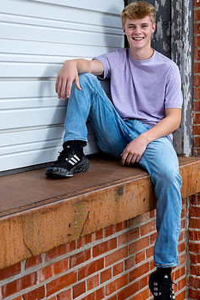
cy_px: 152
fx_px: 483
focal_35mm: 58
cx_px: 93
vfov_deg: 34.5
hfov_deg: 23.4
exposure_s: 1/160
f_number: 6.3
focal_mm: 45
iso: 100
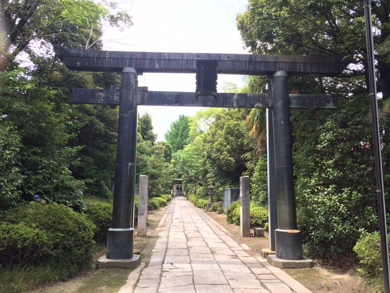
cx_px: 195
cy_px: 146
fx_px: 327
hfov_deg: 61.7
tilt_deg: +5.7
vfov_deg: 48.2
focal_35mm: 29
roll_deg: -0.1
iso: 32
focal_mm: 4.15
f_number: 2.2
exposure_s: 1/456
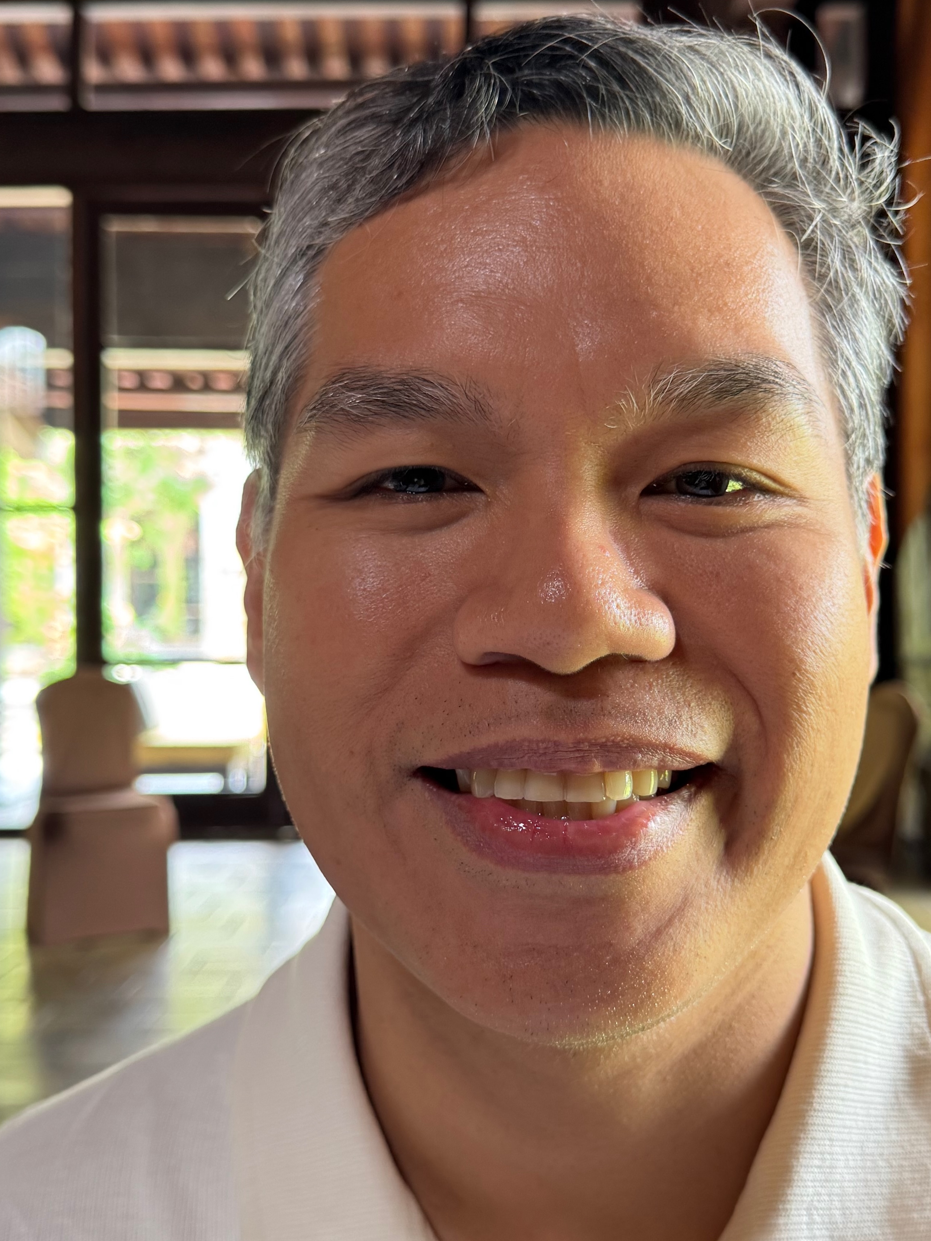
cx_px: 528
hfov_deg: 35.9
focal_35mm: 40
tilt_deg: +0.6
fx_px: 1434
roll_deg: +0.1
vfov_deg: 46.8
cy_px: 612
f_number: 1.78
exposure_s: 1/67
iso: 200
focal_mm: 6.76
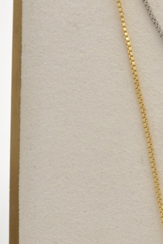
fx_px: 2763
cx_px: 227
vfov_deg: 5.1
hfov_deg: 3.4
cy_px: 188
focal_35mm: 407
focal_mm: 75
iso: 640
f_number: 11
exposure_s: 1/2000
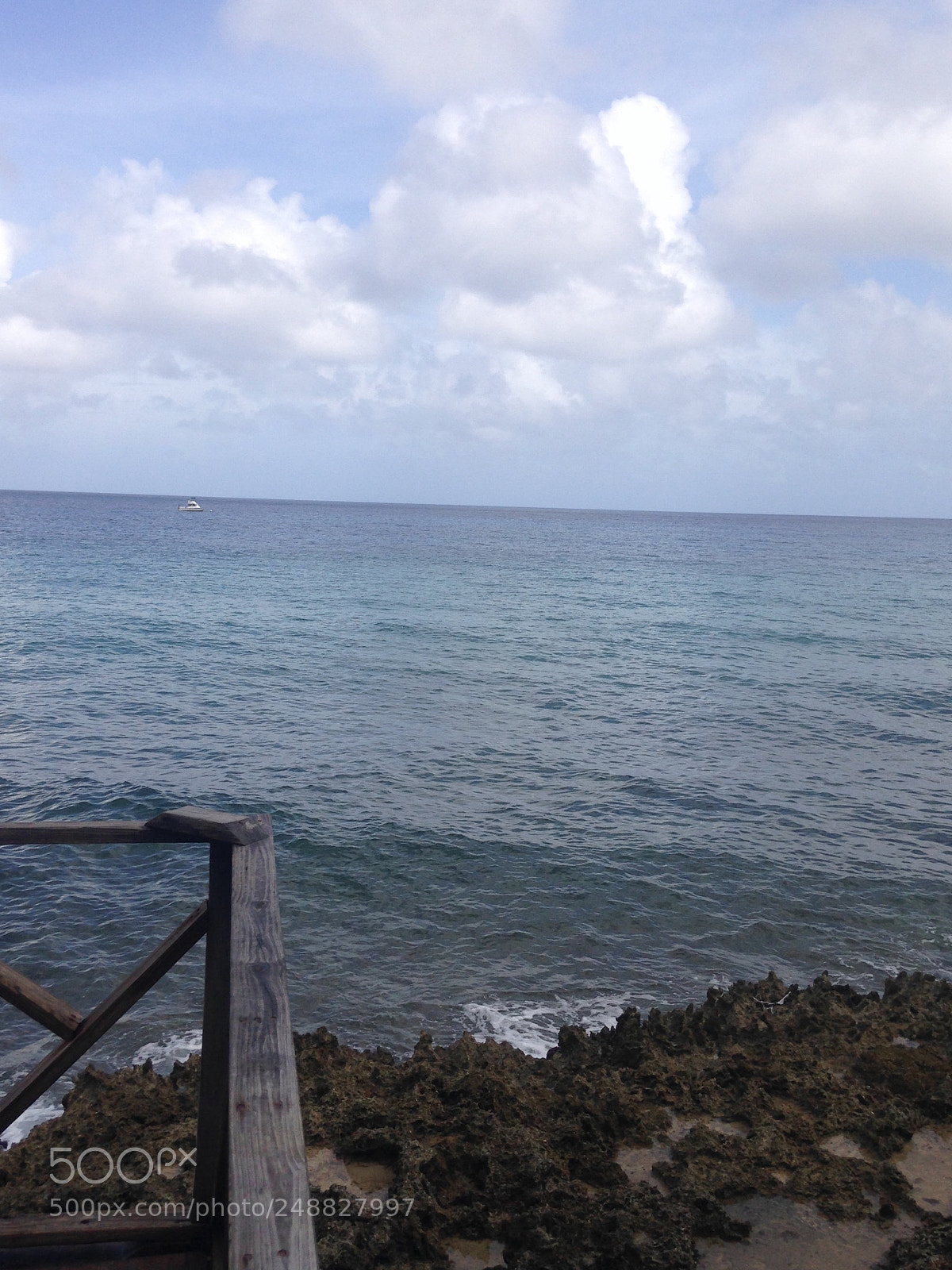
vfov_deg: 55.4
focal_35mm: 33
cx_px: 476
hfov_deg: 42.9
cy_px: 635
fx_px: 1210
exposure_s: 1/1550
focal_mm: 4.12
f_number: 2.4
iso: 50
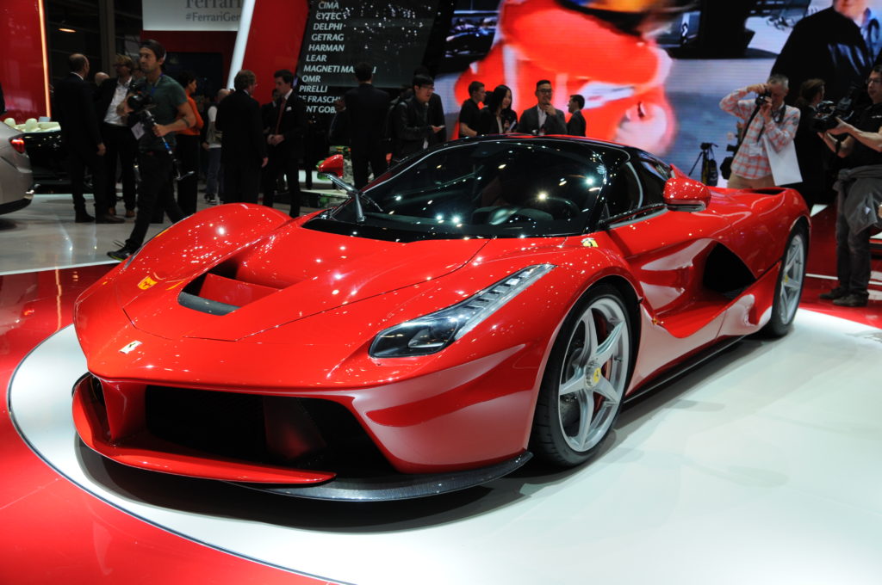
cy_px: 292
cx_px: 441
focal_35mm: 33
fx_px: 807
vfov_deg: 39.9
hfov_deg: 57.3
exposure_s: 1/125
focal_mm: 22
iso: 320
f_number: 5.6
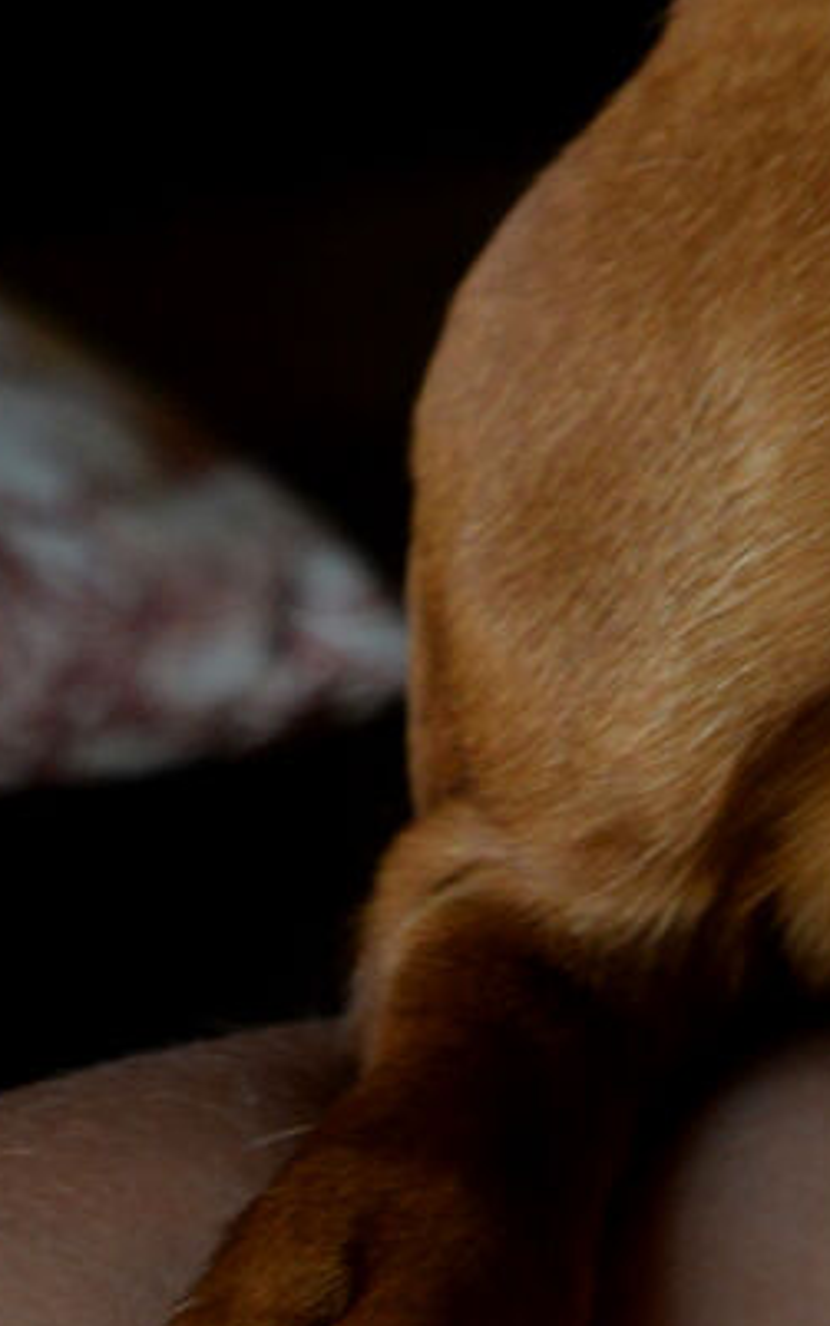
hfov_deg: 3.1
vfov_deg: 4.8
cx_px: 2096
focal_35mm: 415
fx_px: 15004
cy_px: -2490
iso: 400
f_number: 4.5
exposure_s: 1/80
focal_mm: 68
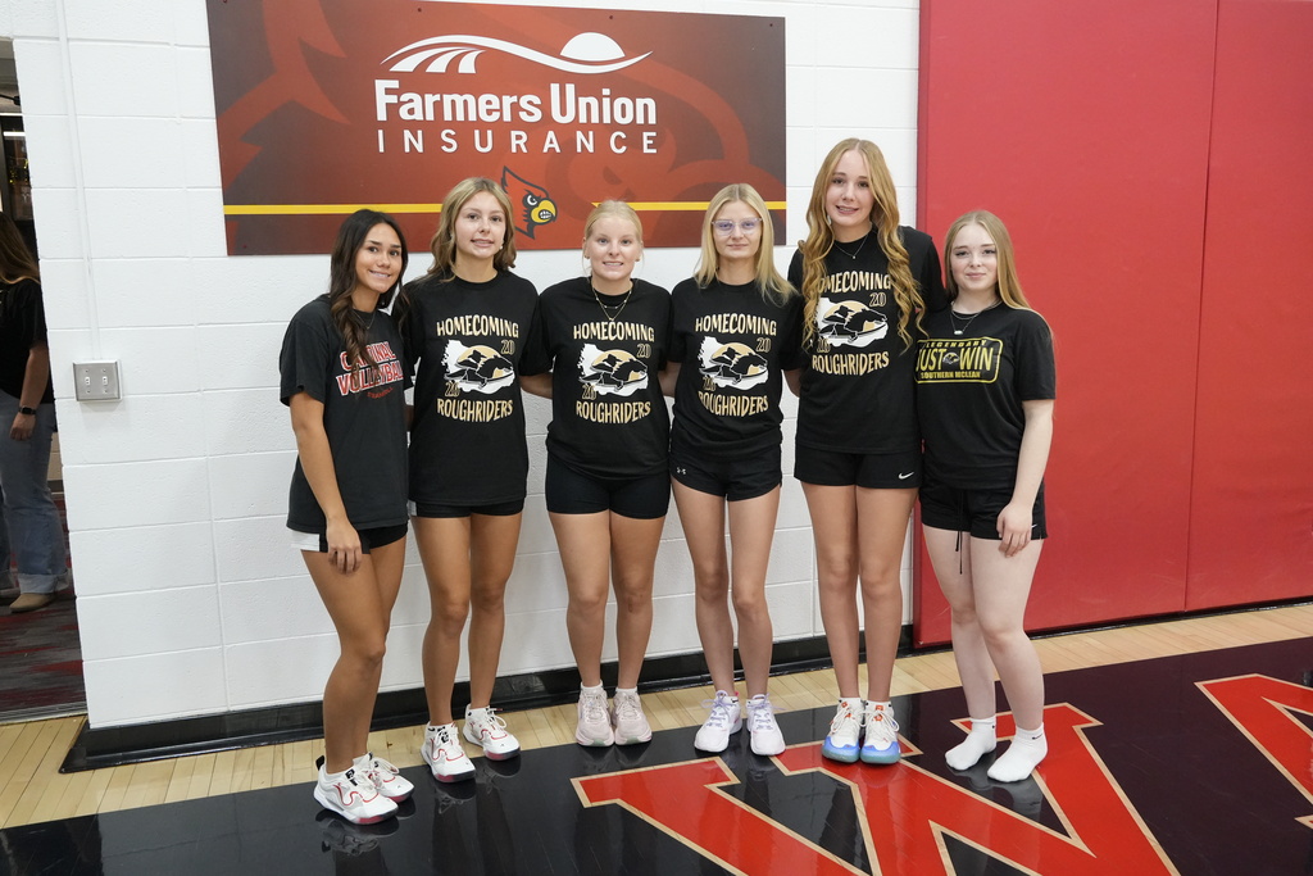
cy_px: 438
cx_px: 656
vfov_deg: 43.6
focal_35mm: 30
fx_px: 1094
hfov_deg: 61.9
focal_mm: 20
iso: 3200
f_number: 4.5
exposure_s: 1/200
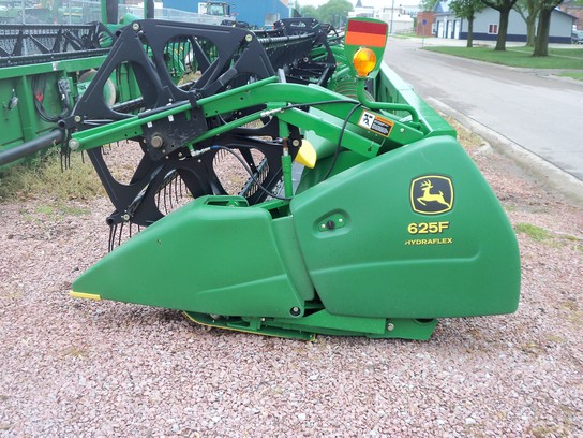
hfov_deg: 44.8
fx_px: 707
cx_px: 292
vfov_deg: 34.3
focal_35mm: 42
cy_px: 219
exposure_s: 1/60
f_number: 3.2
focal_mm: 7.1
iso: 80
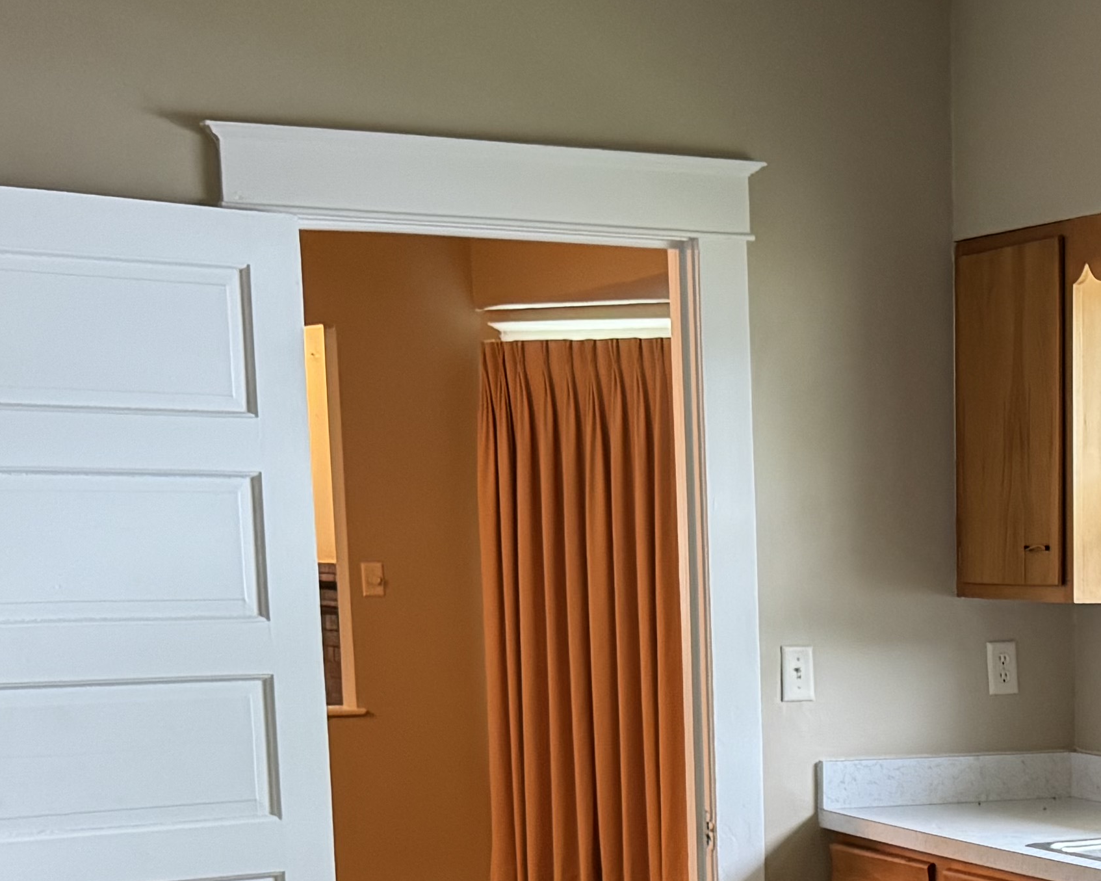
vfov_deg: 18.7
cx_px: 1140
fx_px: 2574
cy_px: 950
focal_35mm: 79
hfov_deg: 23.0
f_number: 1.78
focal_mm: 6.76
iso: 640
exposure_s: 1/60
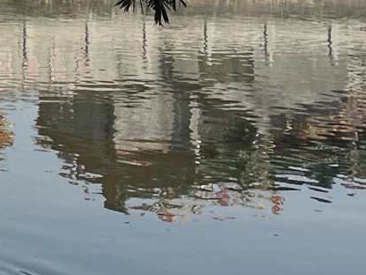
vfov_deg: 10.9
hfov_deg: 14.0
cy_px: -252
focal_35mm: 125
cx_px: -287
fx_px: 1322
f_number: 1.6
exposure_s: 1/5291
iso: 50
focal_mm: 4.2
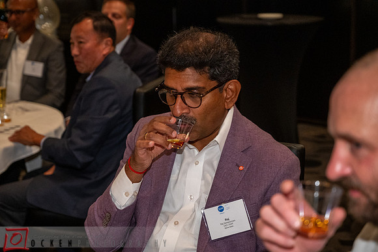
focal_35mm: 70
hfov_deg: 28.9
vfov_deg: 19.4
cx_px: 189
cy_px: 126
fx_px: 735
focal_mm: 70
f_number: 4
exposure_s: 1/60
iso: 5000
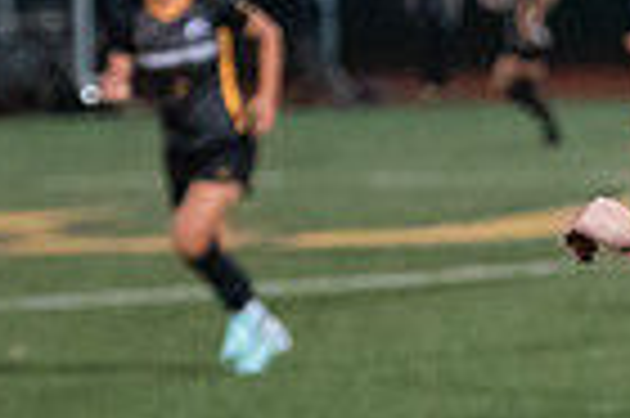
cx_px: 810
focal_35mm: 356
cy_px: 429
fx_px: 6223
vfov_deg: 3.8
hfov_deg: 5.8
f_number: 2.8
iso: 8000
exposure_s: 1/1000
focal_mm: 86
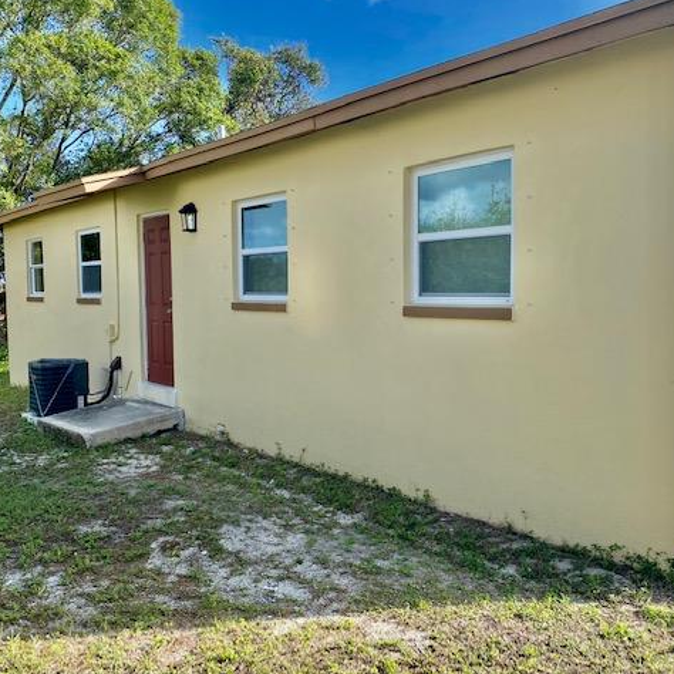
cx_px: 331
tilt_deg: -0.6
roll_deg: -2.0
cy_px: 336
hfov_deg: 52.5
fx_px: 683
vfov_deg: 52.5
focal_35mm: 31
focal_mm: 4.25
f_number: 1.8
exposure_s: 1/1245
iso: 32
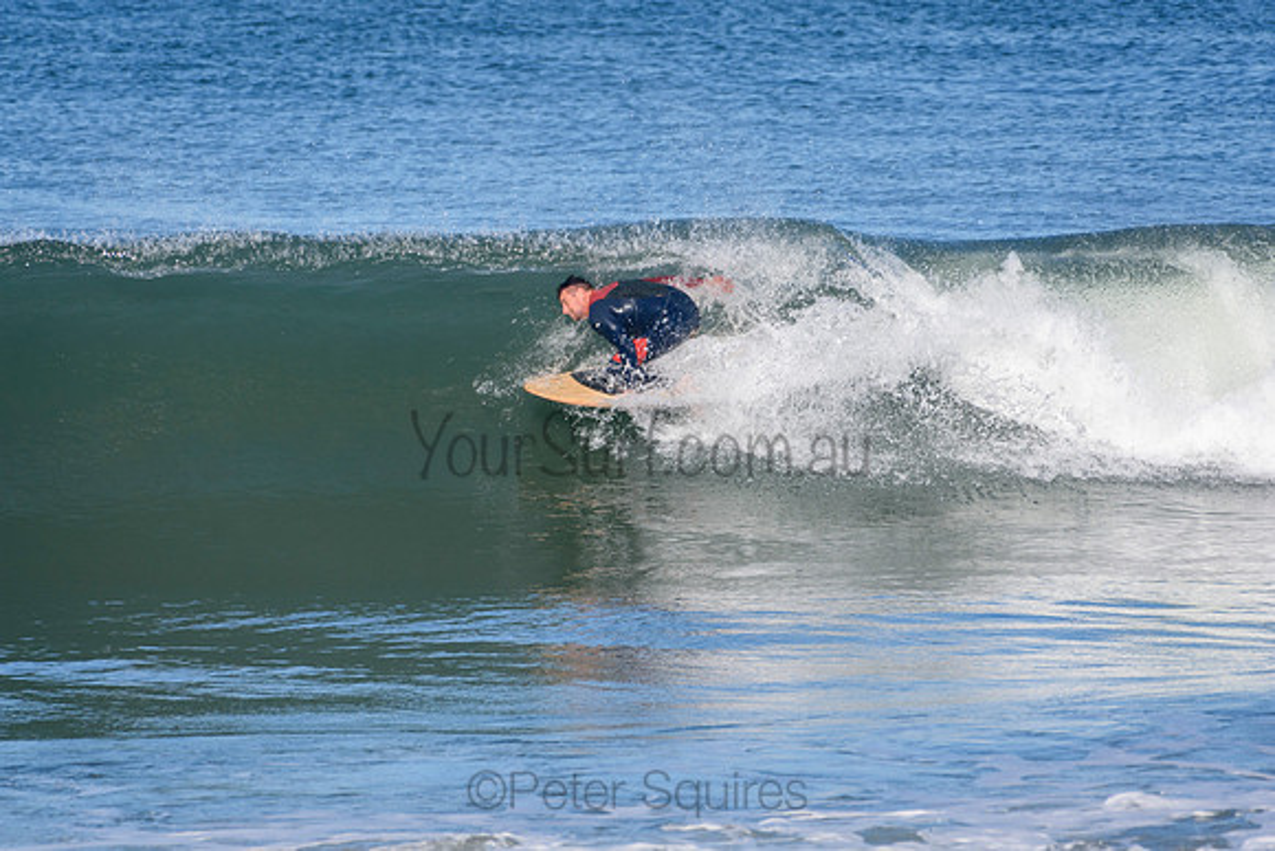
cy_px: 426
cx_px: 638
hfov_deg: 2.7
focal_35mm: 750
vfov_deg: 1.8
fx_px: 26567
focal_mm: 500
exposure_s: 1/2000
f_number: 5.6
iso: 360
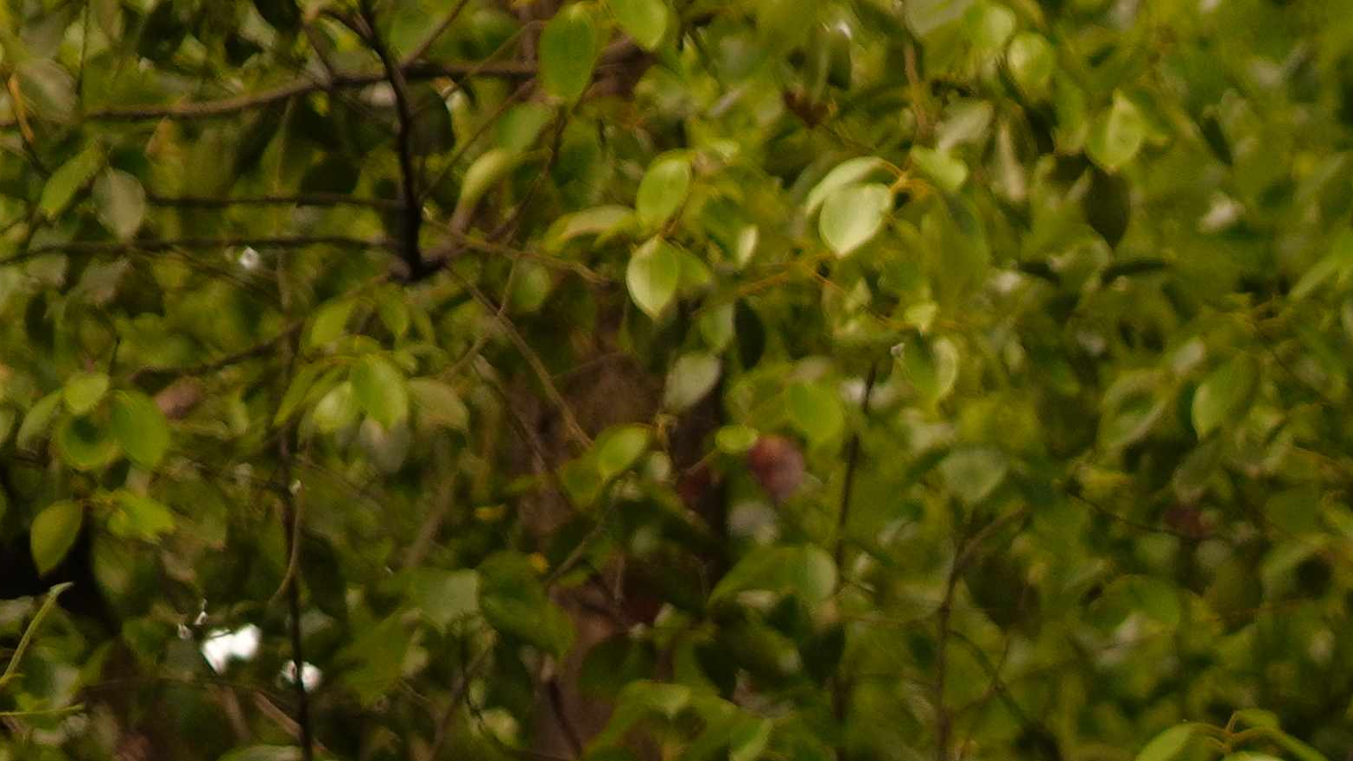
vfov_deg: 1.8
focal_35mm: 668
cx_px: 2800
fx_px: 23966
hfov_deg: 3.2
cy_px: 2540
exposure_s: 1/1000
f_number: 2.8
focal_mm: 105
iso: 400
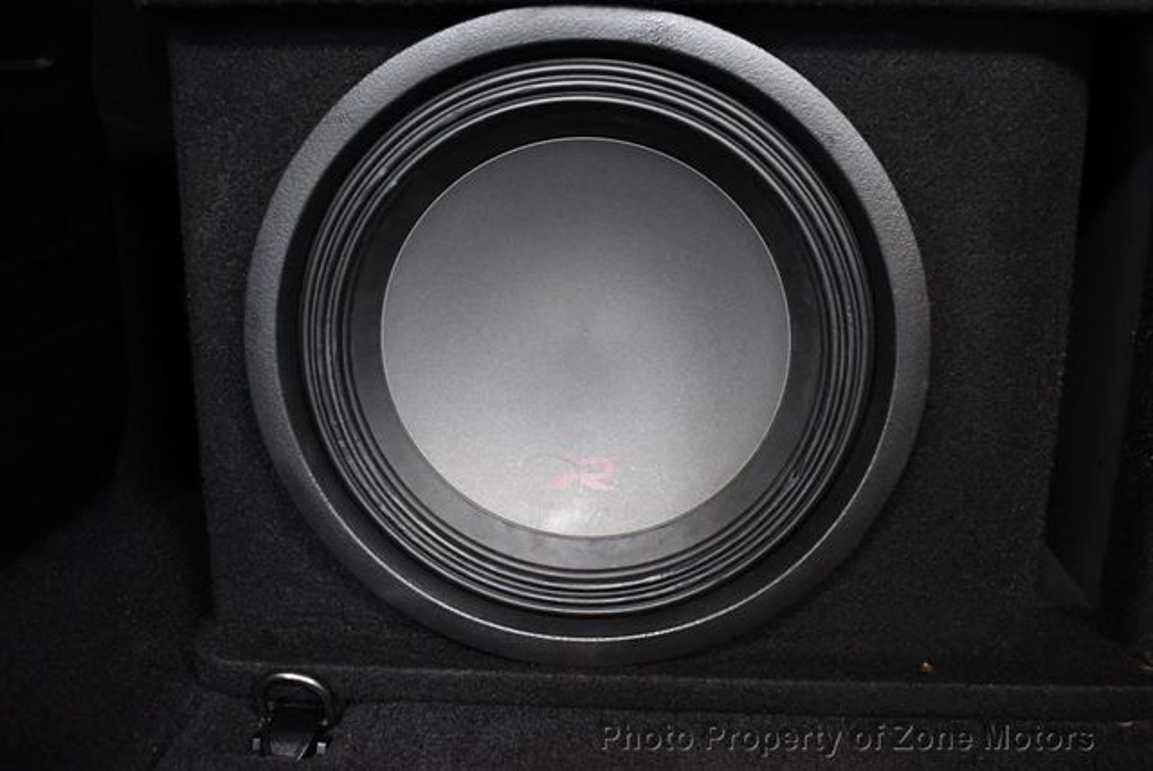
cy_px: 386
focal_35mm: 36
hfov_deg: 53.1
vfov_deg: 36.9
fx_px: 1154
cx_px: 576
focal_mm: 18
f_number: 3.5
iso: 4500
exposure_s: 1/60
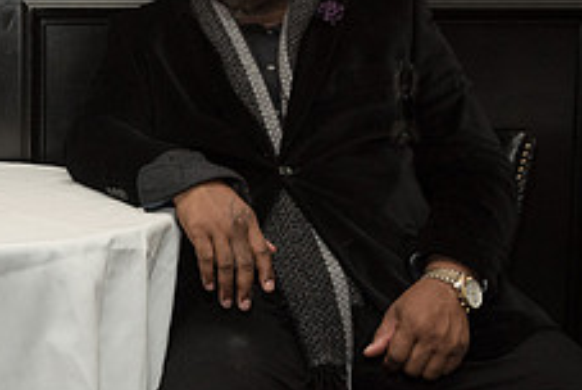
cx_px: -92
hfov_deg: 23.4
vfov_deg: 17.0
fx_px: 1295
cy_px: 99
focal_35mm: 80
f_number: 5
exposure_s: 1/250
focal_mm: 31
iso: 2000
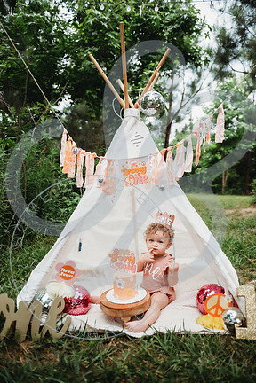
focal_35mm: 25
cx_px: 132
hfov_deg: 51.3
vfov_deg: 71.5
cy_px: 190
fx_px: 267
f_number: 2.8
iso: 200
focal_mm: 24
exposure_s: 1/125
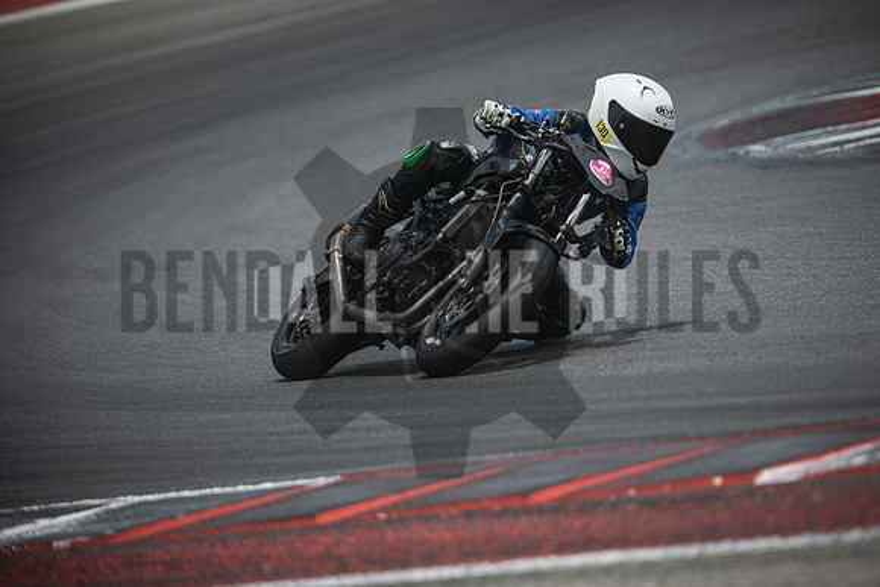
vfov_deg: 3.3
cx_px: 440
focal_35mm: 420
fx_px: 10269
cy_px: 294
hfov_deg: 4.9
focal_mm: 280
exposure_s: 1/4000
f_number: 2.8
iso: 500
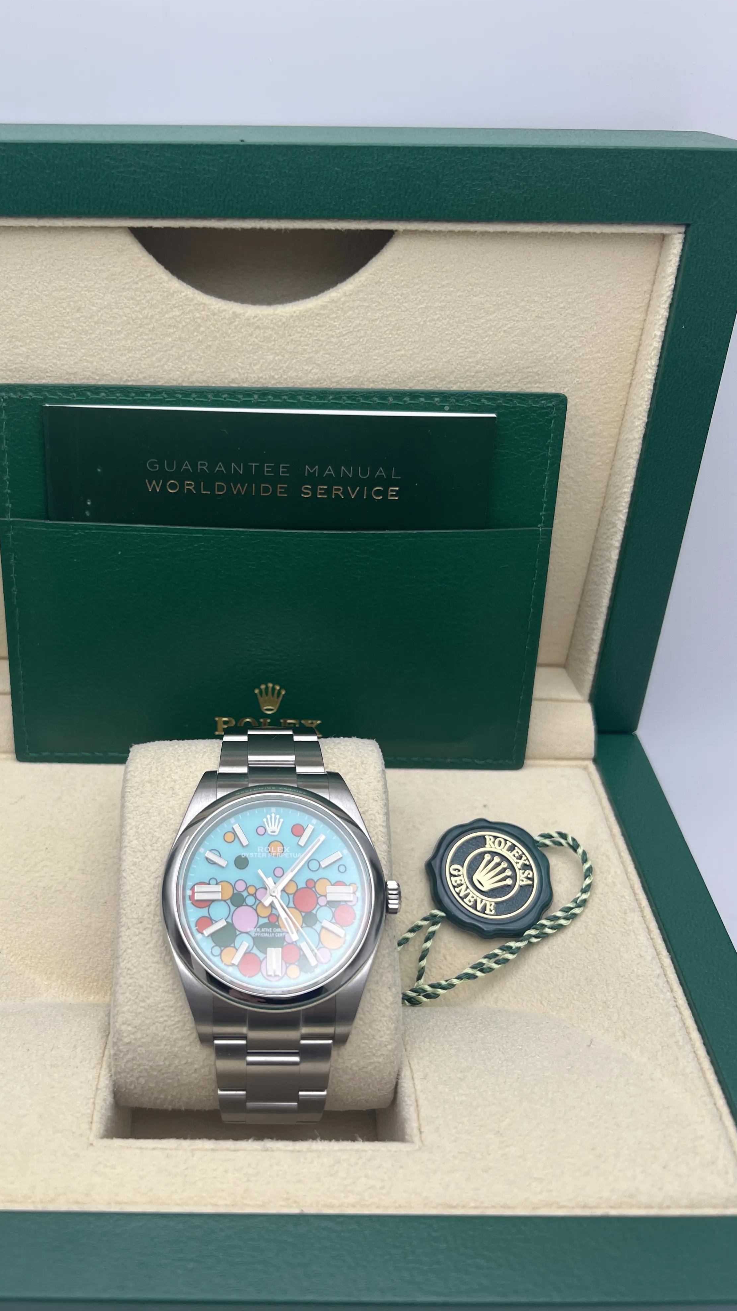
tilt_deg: -35.2
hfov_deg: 39.7
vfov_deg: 66.1
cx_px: 252
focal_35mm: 29
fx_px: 1008
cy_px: 656
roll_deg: -1.0
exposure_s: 1/384
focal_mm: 5.7
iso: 50
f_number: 1.5
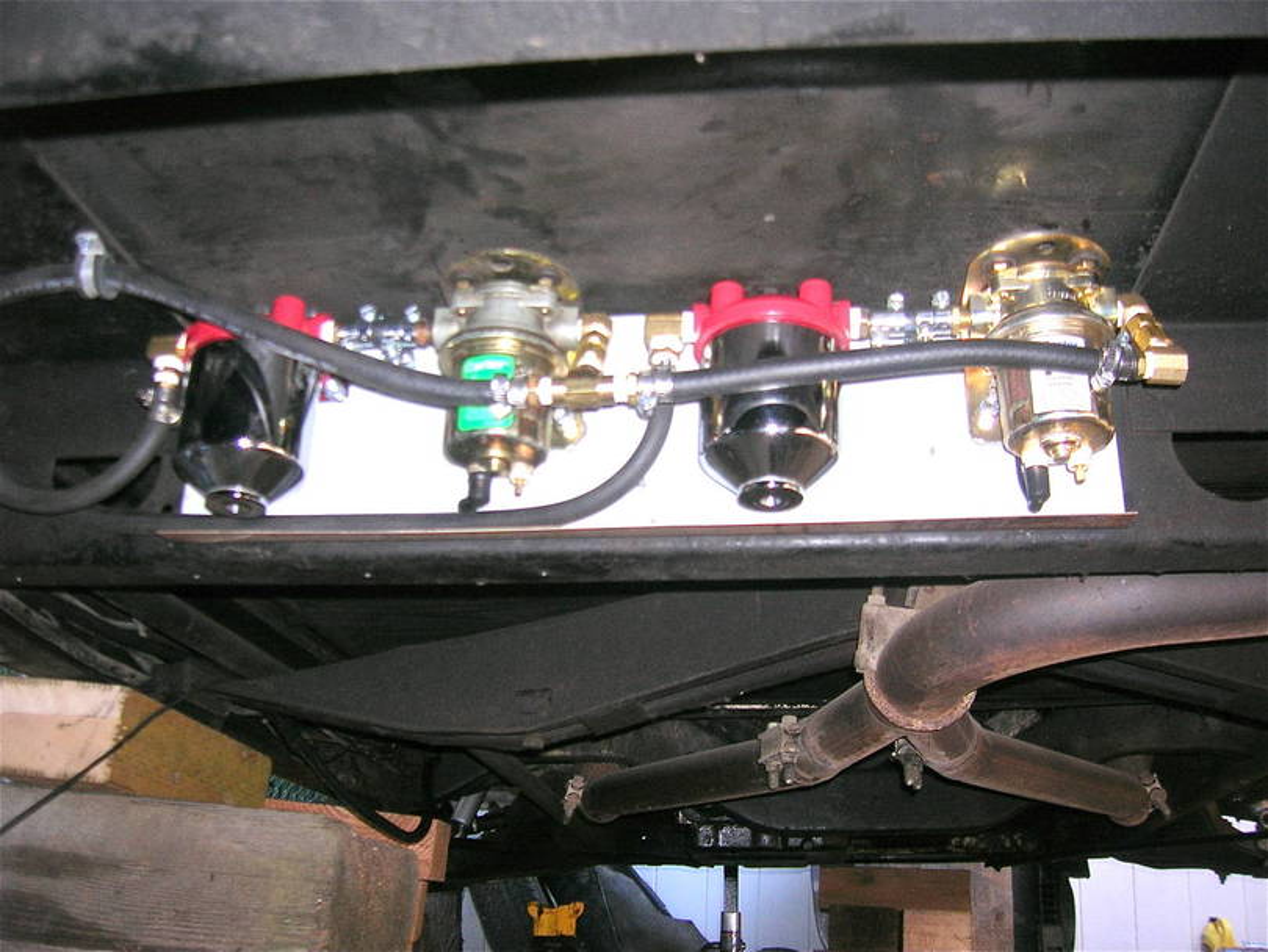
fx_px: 1246
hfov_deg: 53.9
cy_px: 476
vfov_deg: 41.8
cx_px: 634
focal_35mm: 34
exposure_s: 1/60.1
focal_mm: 5.7
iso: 50
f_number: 2.9
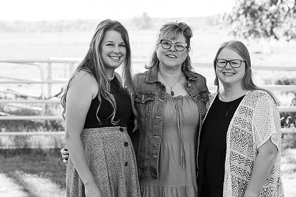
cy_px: 107
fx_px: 814
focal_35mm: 99
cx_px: 144
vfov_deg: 13.8
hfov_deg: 20.6
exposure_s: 1/500
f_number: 5.6
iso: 500
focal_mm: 85
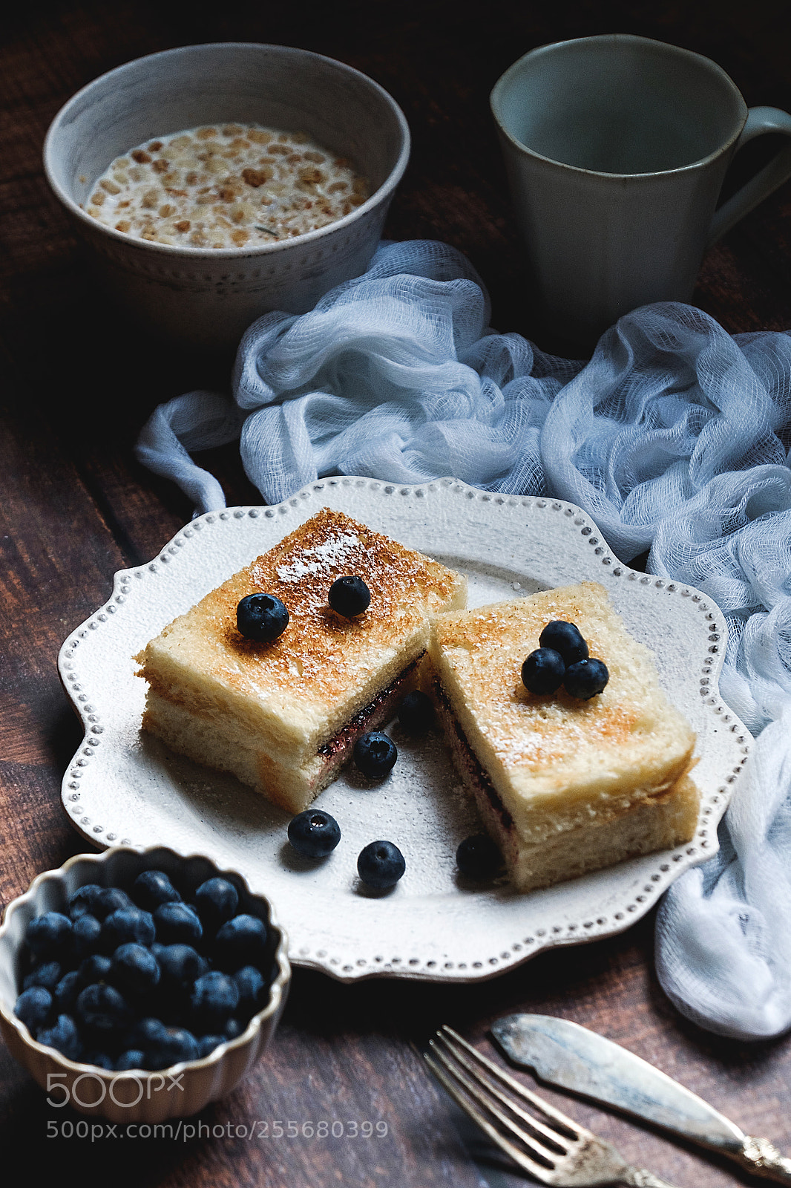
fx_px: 2901
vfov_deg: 23.1
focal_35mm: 88
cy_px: 594
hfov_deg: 15.5
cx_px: 396
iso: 800
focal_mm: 58.9
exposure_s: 1/180
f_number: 5
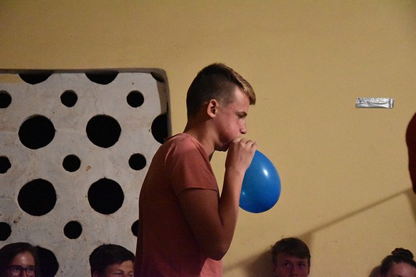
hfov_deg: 19.5
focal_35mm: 105
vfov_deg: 13.0
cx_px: 208
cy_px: 138
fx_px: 1214
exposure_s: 1/60
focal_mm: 70
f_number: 5.3
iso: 12800
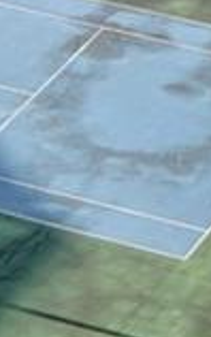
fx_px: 2847
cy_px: 500
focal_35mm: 310
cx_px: -531
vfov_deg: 6.7
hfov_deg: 4.0
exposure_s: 1/200
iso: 64
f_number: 8
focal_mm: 20
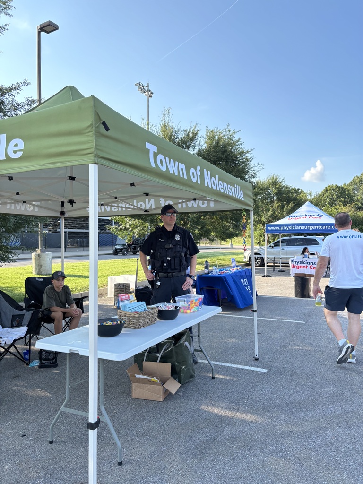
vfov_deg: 67.3
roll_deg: -0.7
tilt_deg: +2.0
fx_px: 364
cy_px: 242
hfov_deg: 53.1
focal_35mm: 26
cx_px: 182
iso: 50
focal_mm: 5.96
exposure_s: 1/997
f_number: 1.6
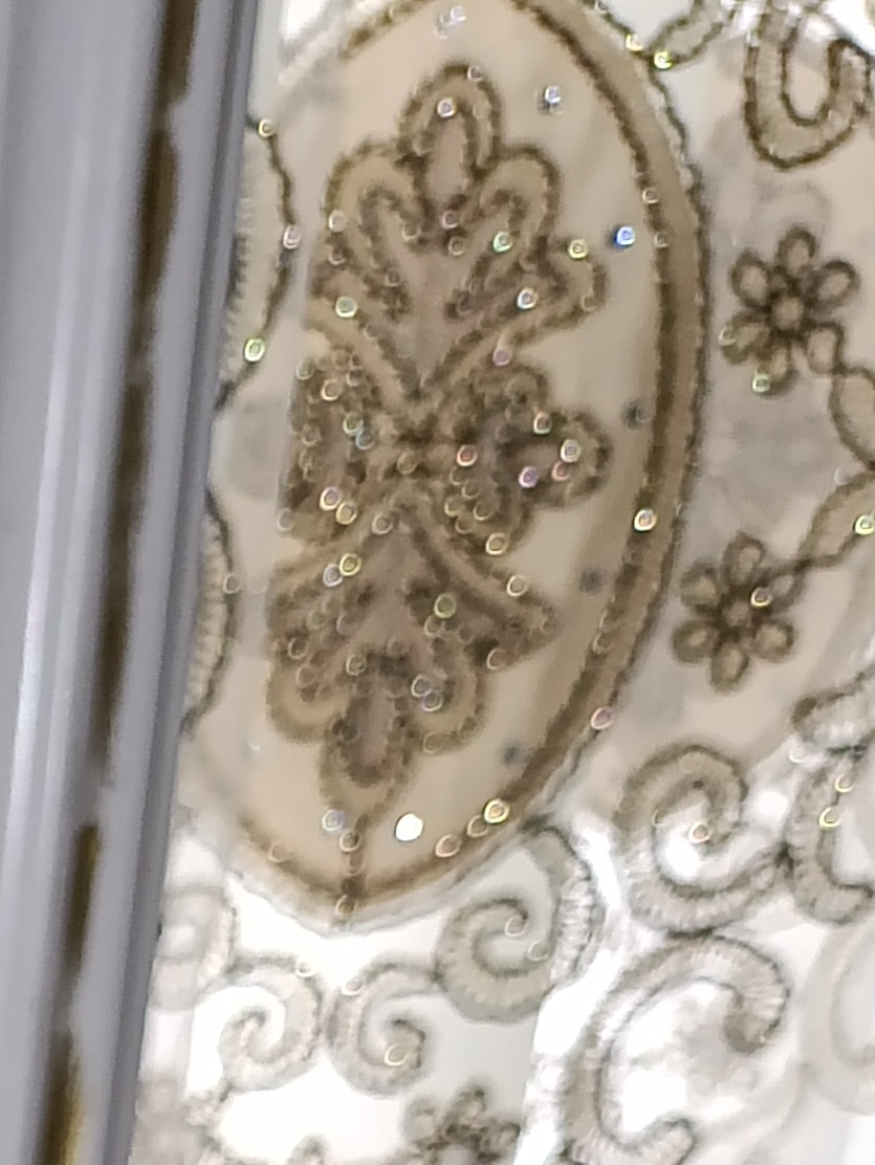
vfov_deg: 15.9
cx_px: -679
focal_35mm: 104
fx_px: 3502
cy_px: 2140
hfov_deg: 13.0
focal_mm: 4.71
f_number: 1.7
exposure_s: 1/33.3
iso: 400
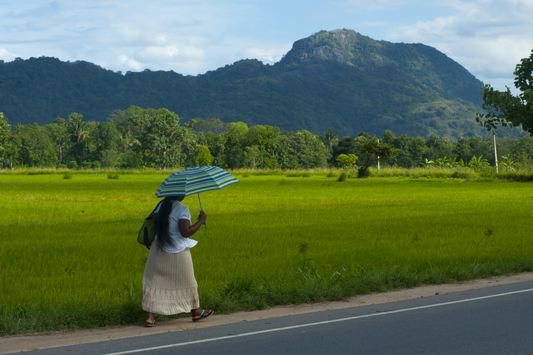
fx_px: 1184
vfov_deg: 17.0
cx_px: 266
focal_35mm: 80
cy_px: 178
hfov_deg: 25.4
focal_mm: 80
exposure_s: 1/320
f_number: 22
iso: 400
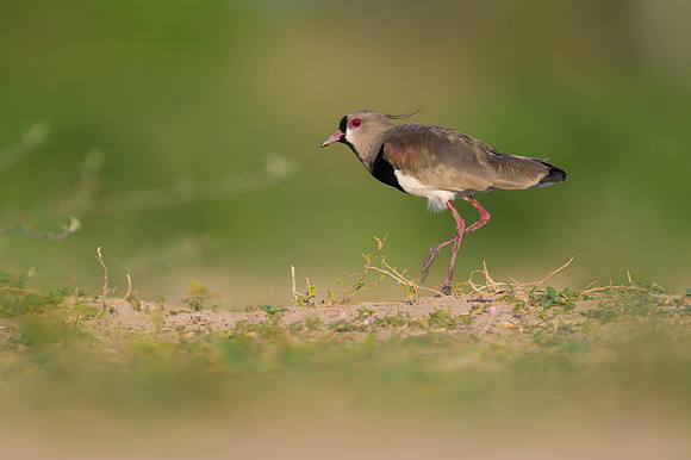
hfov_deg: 1.8
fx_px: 21889
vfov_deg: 1.2
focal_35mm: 1141
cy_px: 226
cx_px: 305
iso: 100
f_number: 4
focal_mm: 560
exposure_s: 1/640
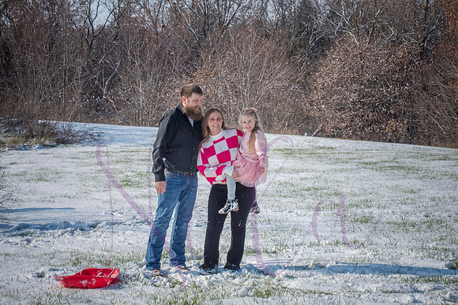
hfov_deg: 25.4
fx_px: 1018
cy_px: 152
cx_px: 229
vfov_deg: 17.1
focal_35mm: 80
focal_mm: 80
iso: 640
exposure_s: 1/1000
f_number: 16
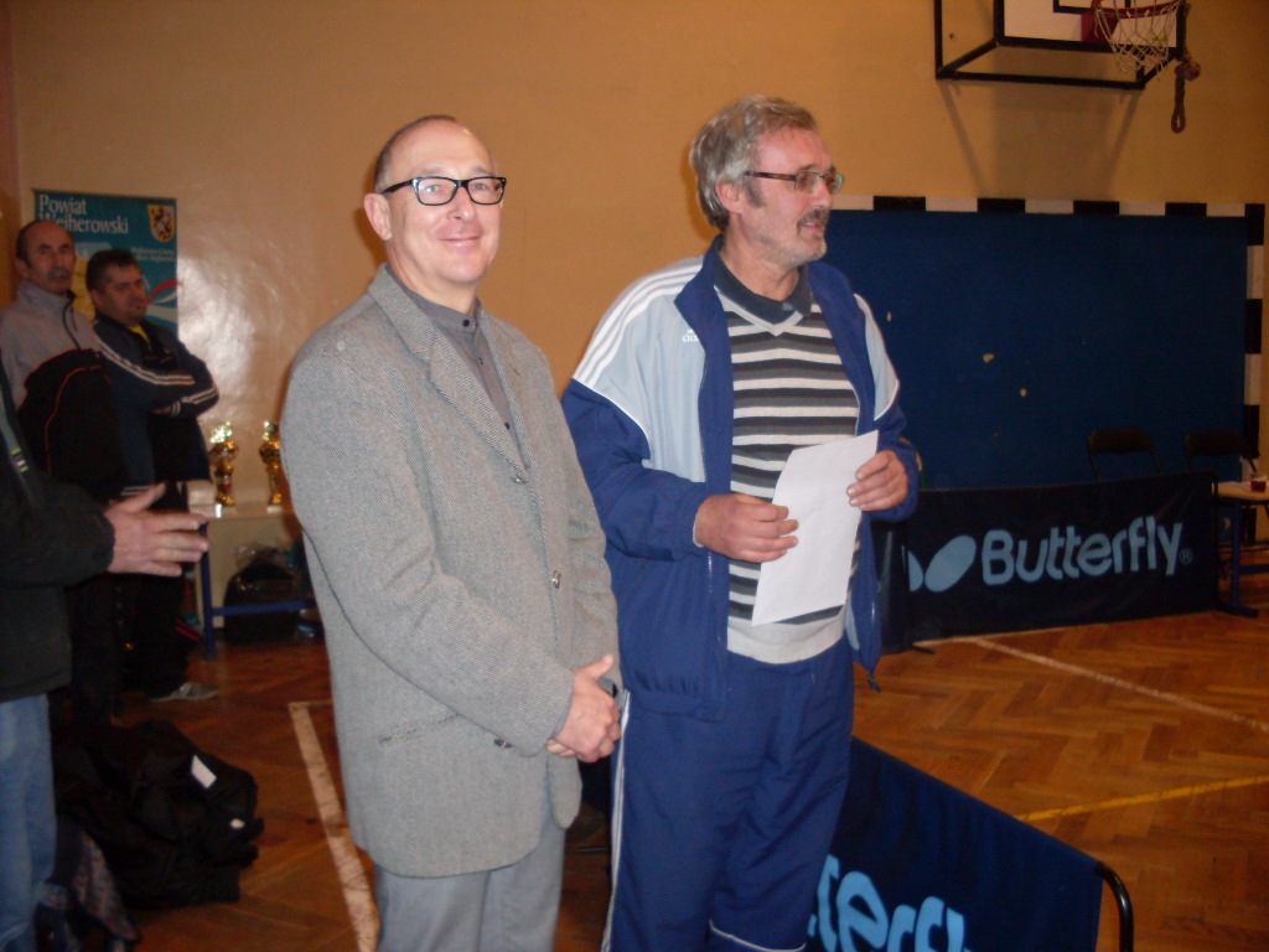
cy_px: 476
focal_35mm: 38
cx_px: 634
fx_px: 1393
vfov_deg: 37.7
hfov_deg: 49.0
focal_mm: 6.3
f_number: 2.8
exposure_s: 1/45
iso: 160
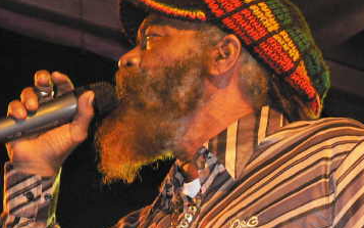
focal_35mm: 212
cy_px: 179
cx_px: 191
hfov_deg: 9.9
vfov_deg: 6.2
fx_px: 2103
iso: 400
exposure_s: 1/60
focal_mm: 20.3
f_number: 3.2
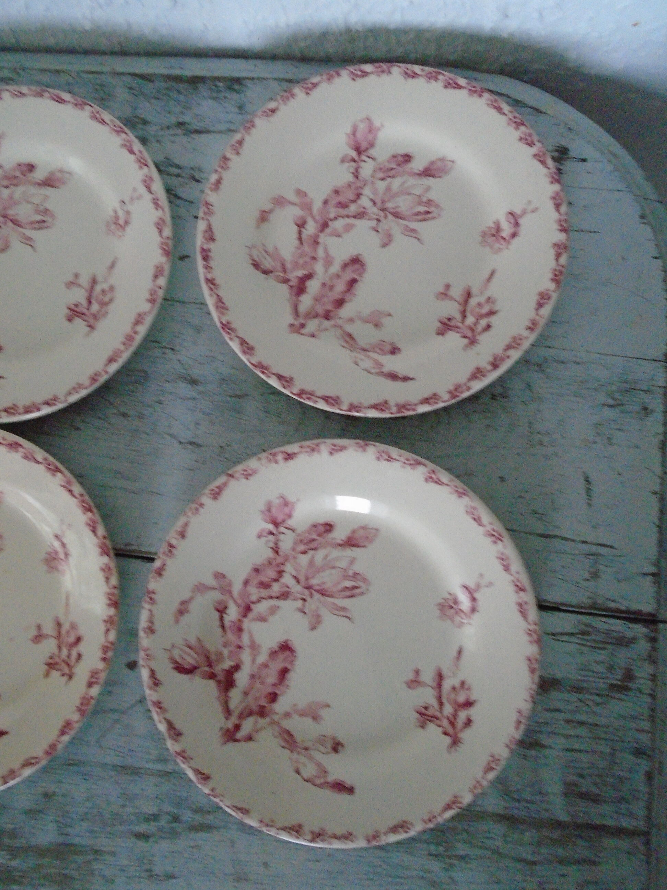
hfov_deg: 53.1
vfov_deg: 67.3
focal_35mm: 26
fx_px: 668
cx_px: 334
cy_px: 445
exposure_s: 1/40
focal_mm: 4.6
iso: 800
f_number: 3.2
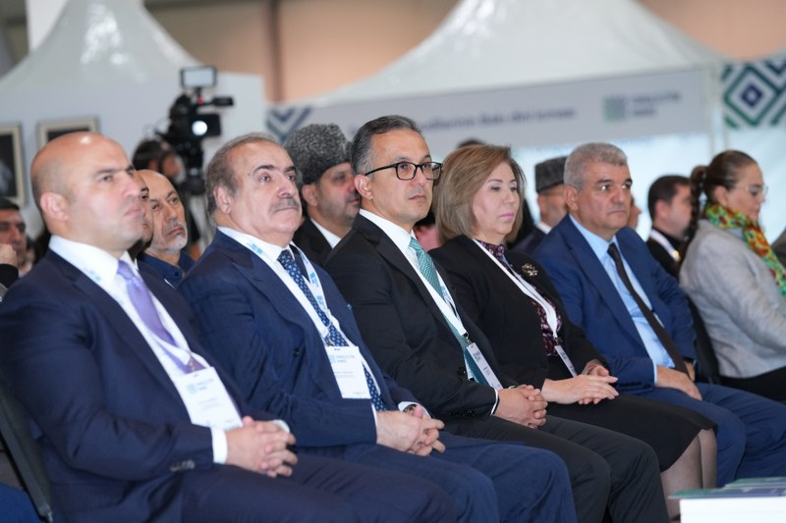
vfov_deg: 10.2
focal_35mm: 135
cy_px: 262
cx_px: 393
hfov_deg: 15.2
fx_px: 2947
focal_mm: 135
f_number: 4
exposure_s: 1/200
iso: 2500
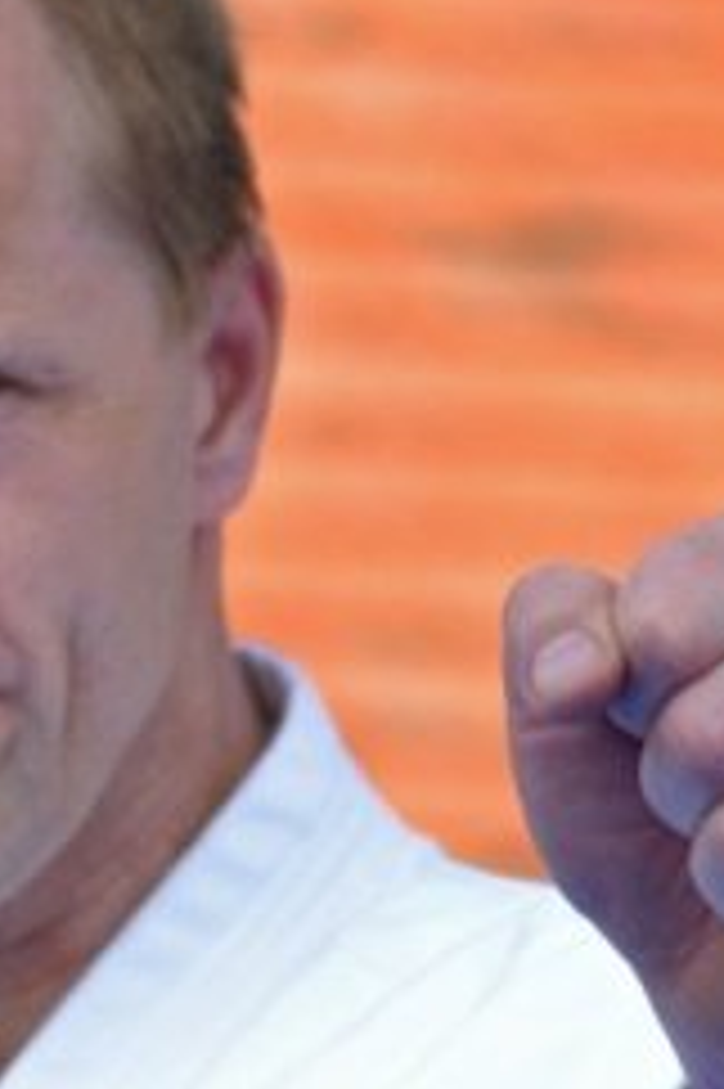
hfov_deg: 2.6
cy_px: 1199
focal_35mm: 520
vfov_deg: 4.0
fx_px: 15708
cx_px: -270
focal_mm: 86
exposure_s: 1/640
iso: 200
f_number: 4.2
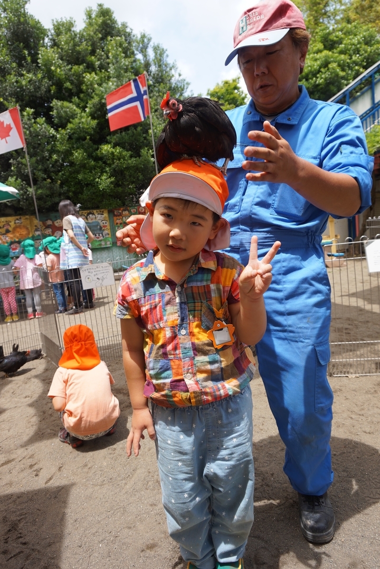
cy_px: 284
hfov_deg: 53.1
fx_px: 380
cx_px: 190
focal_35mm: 24
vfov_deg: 73.7
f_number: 4.5
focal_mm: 16
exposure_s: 1/320
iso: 100
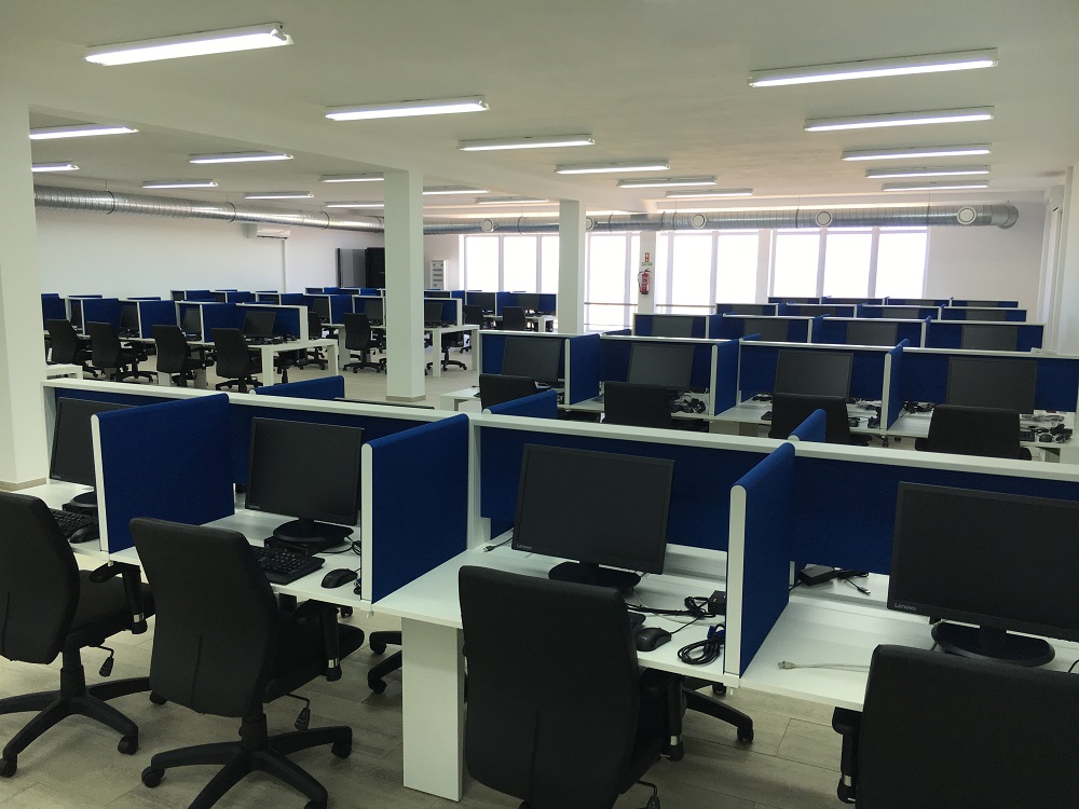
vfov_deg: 48.2
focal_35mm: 29
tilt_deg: -9.2
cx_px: 540
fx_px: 904
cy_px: 404
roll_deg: +0.2
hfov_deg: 61.7
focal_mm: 4.15
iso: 40
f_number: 2.2
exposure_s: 1/100
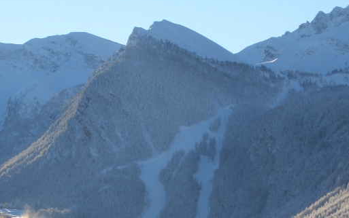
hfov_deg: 12.6
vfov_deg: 7.9
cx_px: 184
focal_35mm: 166
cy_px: 141
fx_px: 1579
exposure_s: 1/160
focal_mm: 17.4
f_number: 7.7
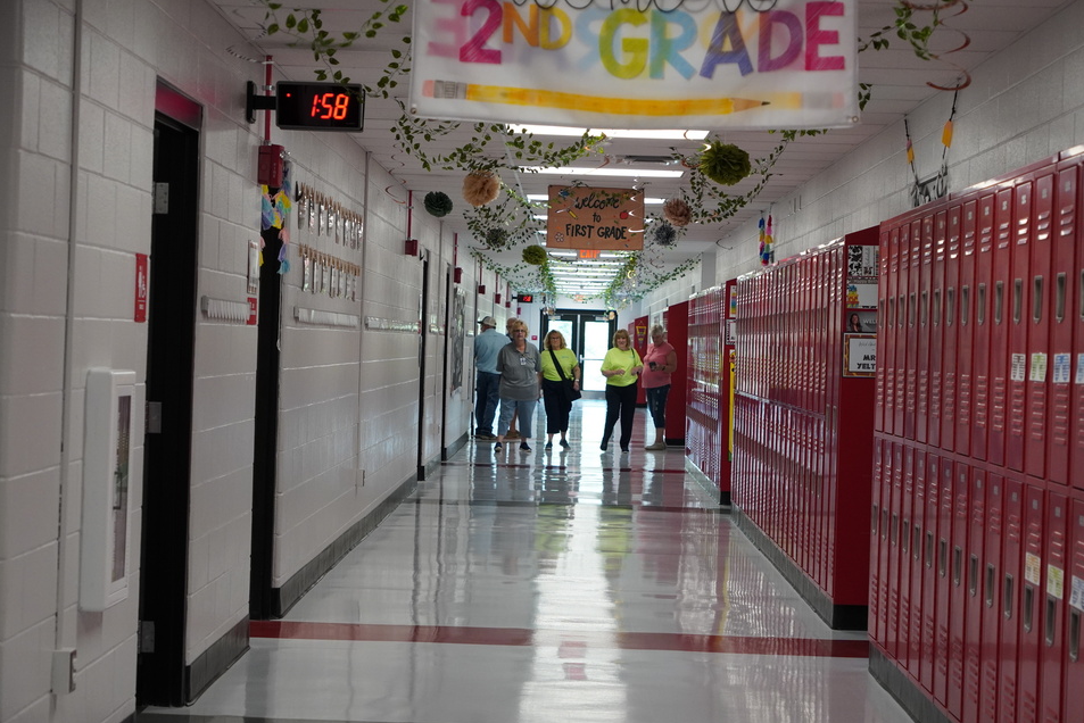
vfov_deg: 18.8
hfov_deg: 27.9
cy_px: 378
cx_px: 578
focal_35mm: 73
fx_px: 2185
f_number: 4
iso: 1000
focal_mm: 45
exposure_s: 1/160
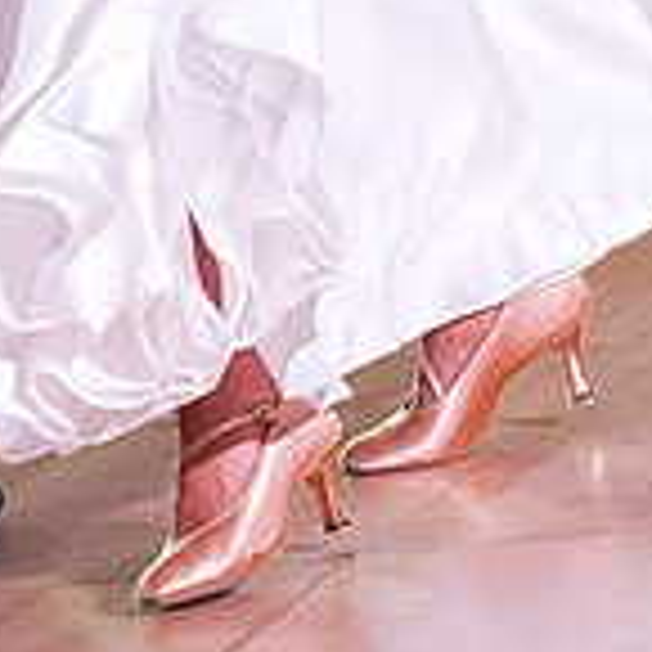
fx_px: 7970
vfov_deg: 4.6
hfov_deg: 4.7
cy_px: -589
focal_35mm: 374
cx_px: -101
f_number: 5
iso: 8000
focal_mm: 110
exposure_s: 1/400
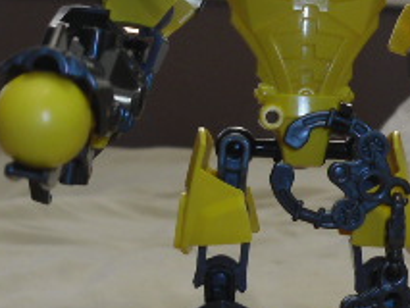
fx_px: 1280
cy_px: 137
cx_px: 314
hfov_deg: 18.1
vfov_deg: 13.7
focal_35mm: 108
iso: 200
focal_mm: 6.3
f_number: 3.1
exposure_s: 1/60
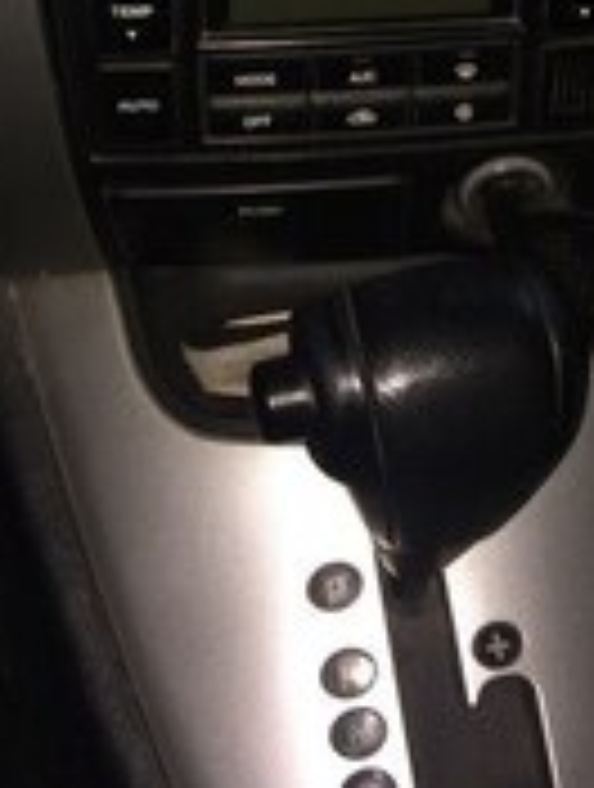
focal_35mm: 82
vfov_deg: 21.3
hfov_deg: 18.0
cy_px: -270
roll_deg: +1.8
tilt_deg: -36.6
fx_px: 1869
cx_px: 374
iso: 40
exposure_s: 1/17
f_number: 2.2
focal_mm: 4.15
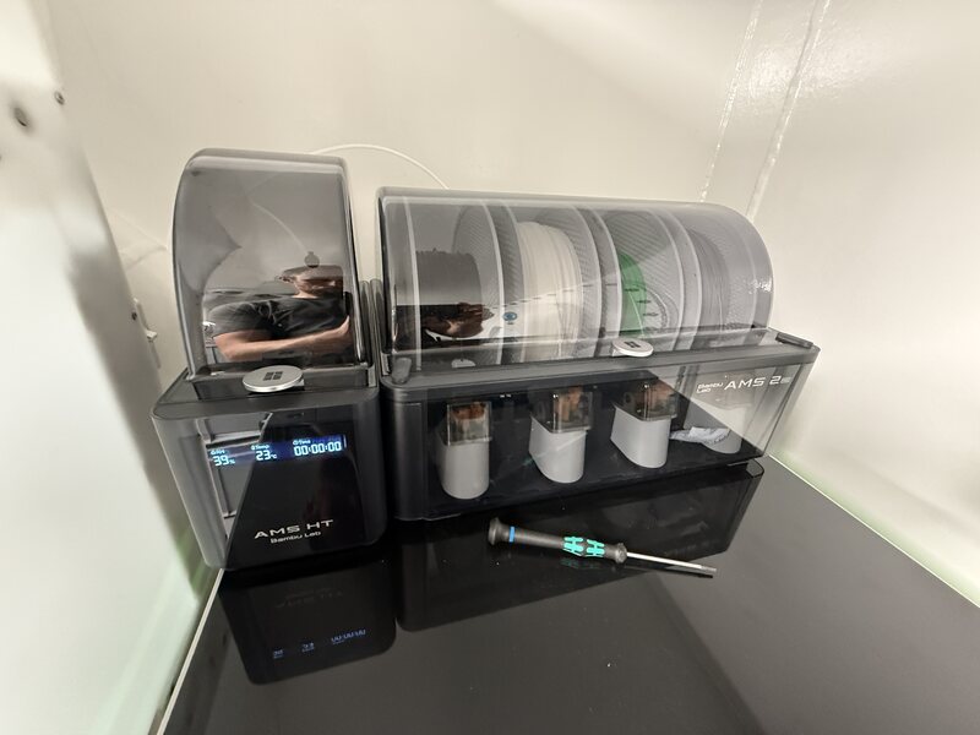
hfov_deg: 102.1
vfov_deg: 85.7
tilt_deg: -25.6
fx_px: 396
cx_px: 490
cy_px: 368
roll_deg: -4.5
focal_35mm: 14
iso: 1000
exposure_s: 1/33
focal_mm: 2.22
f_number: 2.2
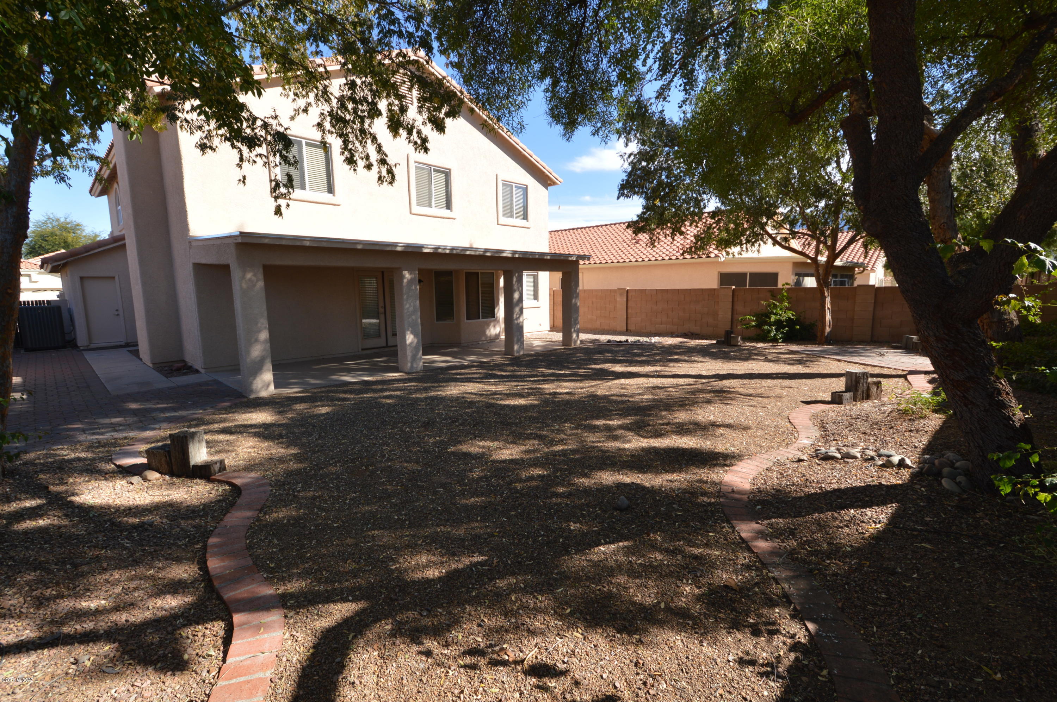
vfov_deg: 77.2
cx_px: 528
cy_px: 351
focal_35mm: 15
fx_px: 440
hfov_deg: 100.4
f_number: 6.3
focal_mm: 10
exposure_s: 1/160
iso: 100
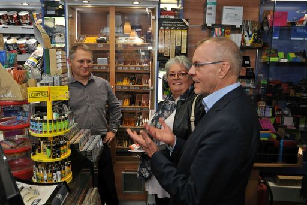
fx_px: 247
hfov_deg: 63.6
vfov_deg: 45.0
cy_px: 102
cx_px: 154
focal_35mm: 29
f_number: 4.5
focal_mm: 29
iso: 500
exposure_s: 1/60
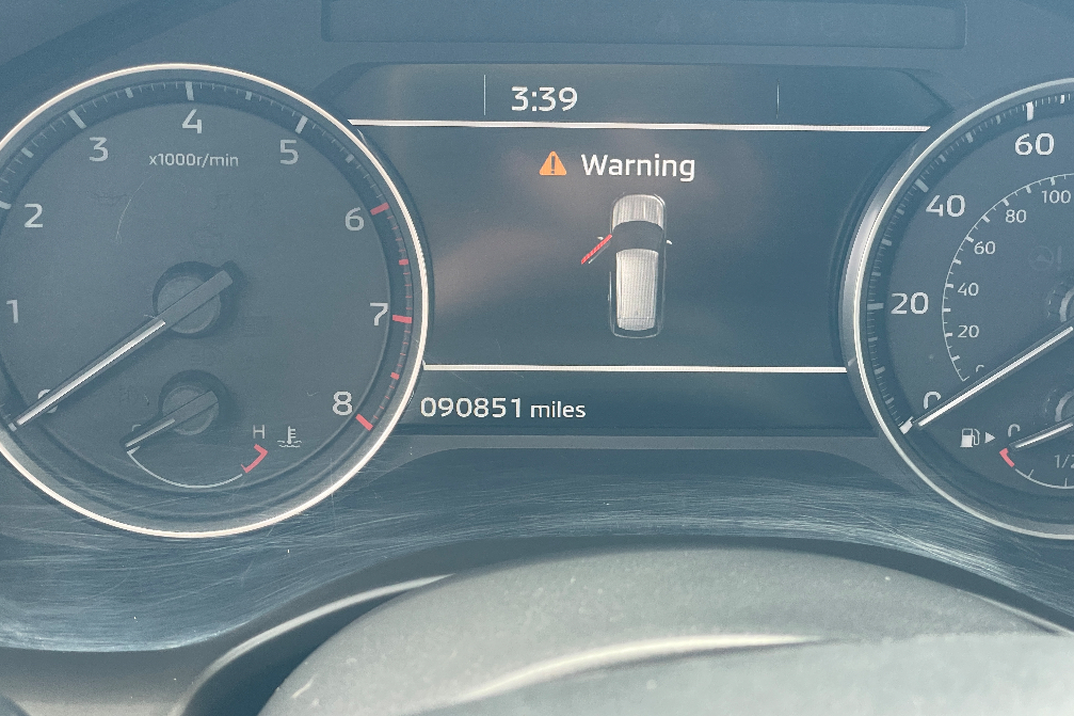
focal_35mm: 55
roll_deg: -0.8
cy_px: 336
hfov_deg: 36.3
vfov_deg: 24.6
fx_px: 1640
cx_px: 530
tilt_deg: -29.3
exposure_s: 1/99
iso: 100
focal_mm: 6
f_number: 2
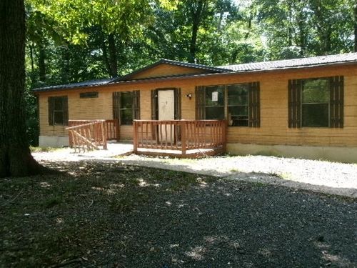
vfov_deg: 39.7
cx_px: 178
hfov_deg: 51.4
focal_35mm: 36
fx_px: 371
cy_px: 134
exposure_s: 1/90
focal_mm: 6.4
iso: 100
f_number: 4.5
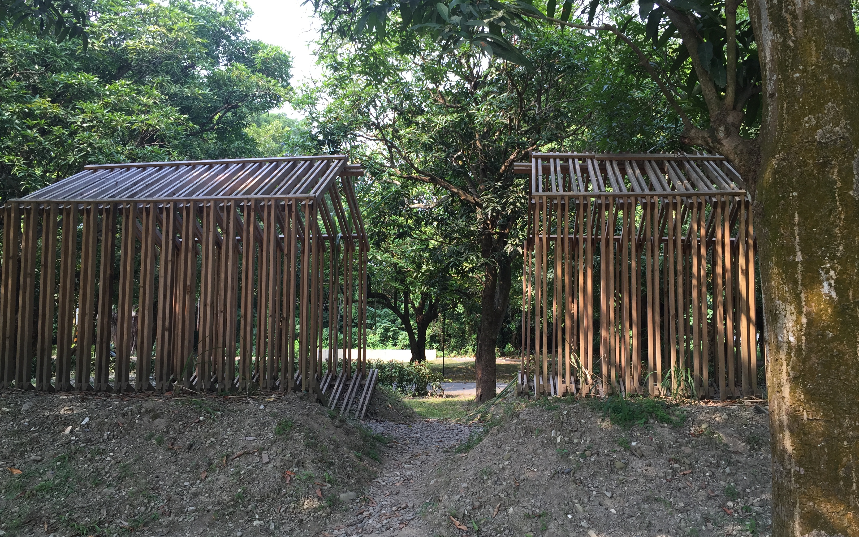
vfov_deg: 40.6
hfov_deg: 61.2
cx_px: 432
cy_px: 268
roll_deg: -2.7
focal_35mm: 31
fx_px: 726
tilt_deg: +5.7
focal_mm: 4.15
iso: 32
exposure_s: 1/159
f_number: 2.2
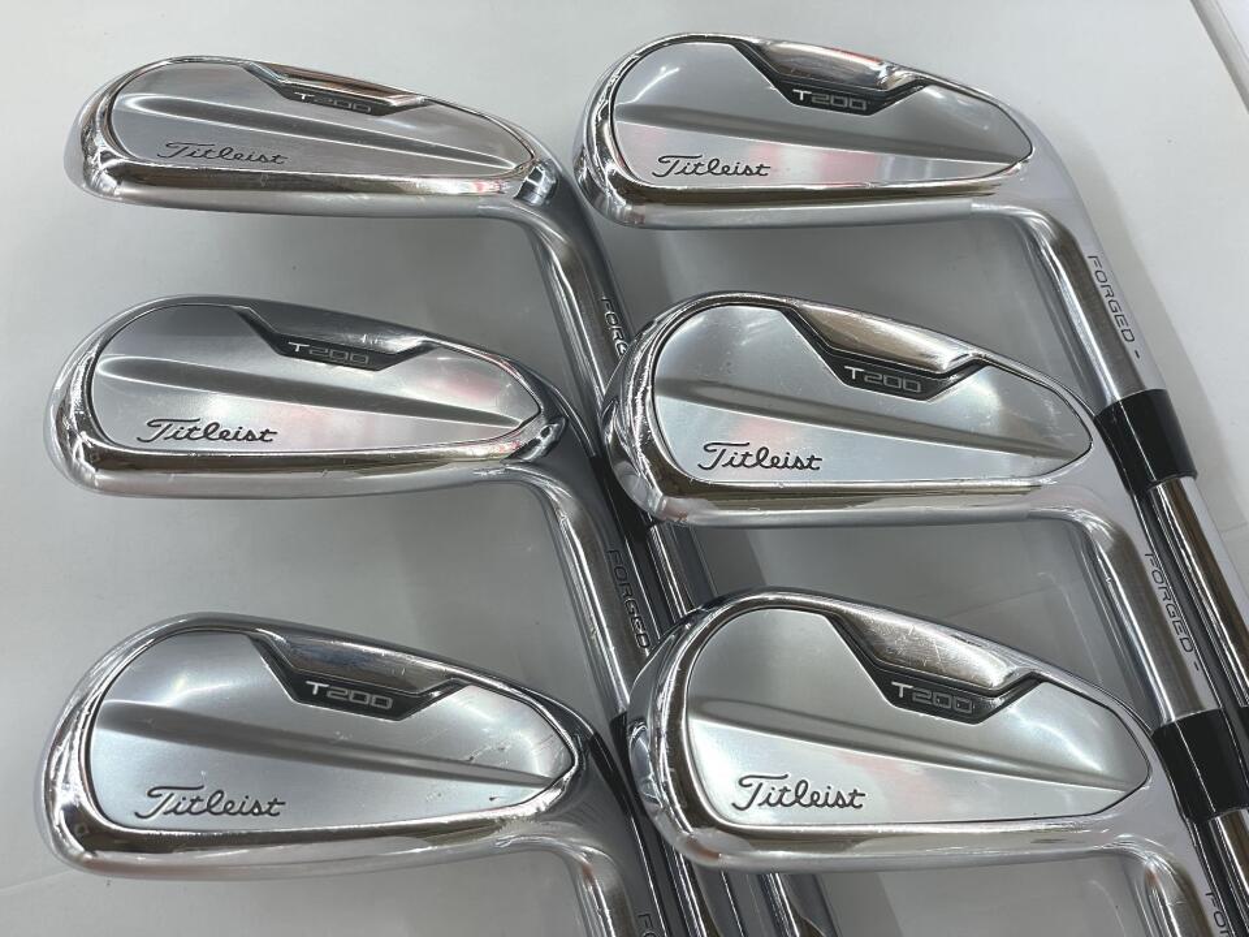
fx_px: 1876
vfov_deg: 28.0
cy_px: 468
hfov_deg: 36.8
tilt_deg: -65.4
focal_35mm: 52
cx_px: 624
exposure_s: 1/120
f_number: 2
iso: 125
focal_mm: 6
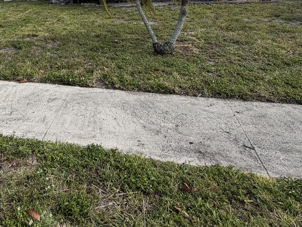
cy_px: -8
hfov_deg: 54.5
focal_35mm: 31
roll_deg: +2.5
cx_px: 62
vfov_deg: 39.2
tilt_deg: -3.9
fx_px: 270
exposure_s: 1/770
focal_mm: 2.22
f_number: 2.2
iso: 20
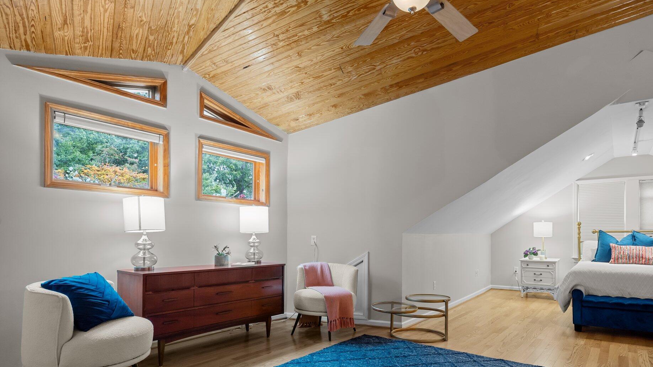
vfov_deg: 53.0
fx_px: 364
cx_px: 358
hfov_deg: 83.6
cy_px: 229
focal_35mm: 21
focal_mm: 18
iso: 400
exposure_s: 1/1.43
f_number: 8
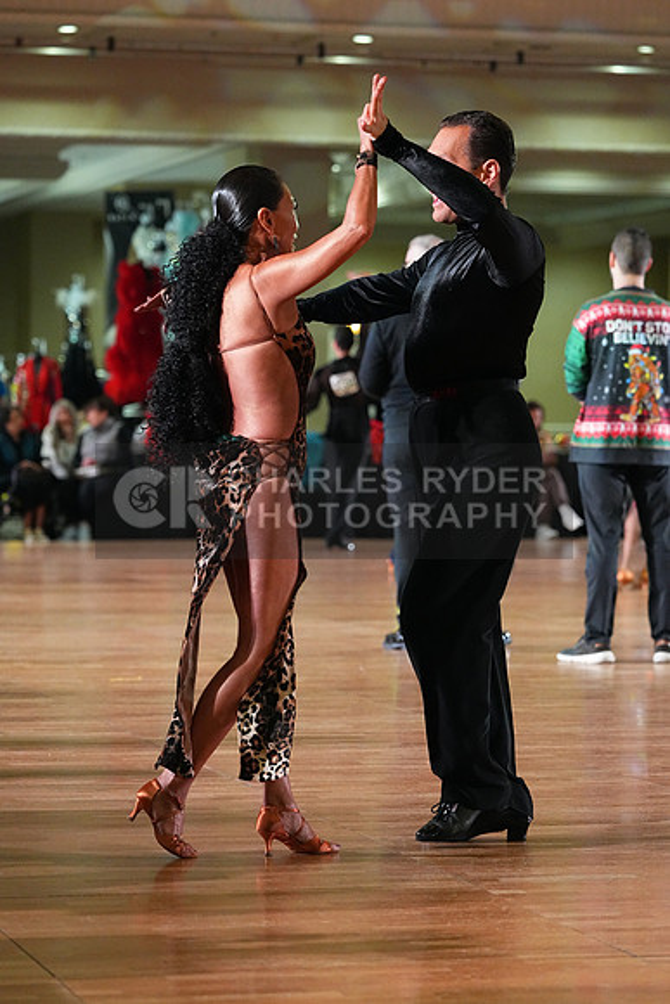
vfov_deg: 15.9
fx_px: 3599
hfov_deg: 10.6
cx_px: 335
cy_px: 502
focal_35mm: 129
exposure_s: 1/400
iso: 8000
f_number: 4.5
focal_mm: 129
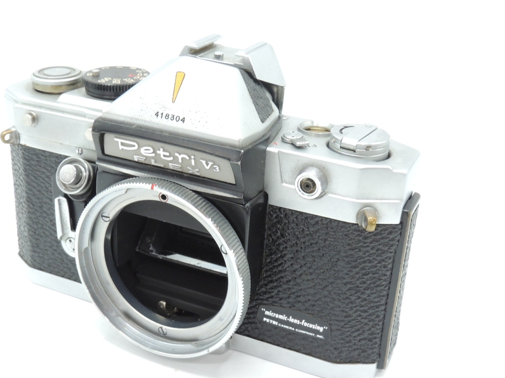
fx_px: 773
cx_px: 200
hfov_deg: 36.0
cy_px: 215
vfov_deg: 27.5
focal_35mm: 53
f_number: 4.2
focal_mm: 7.1
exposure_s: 1/25
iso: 400
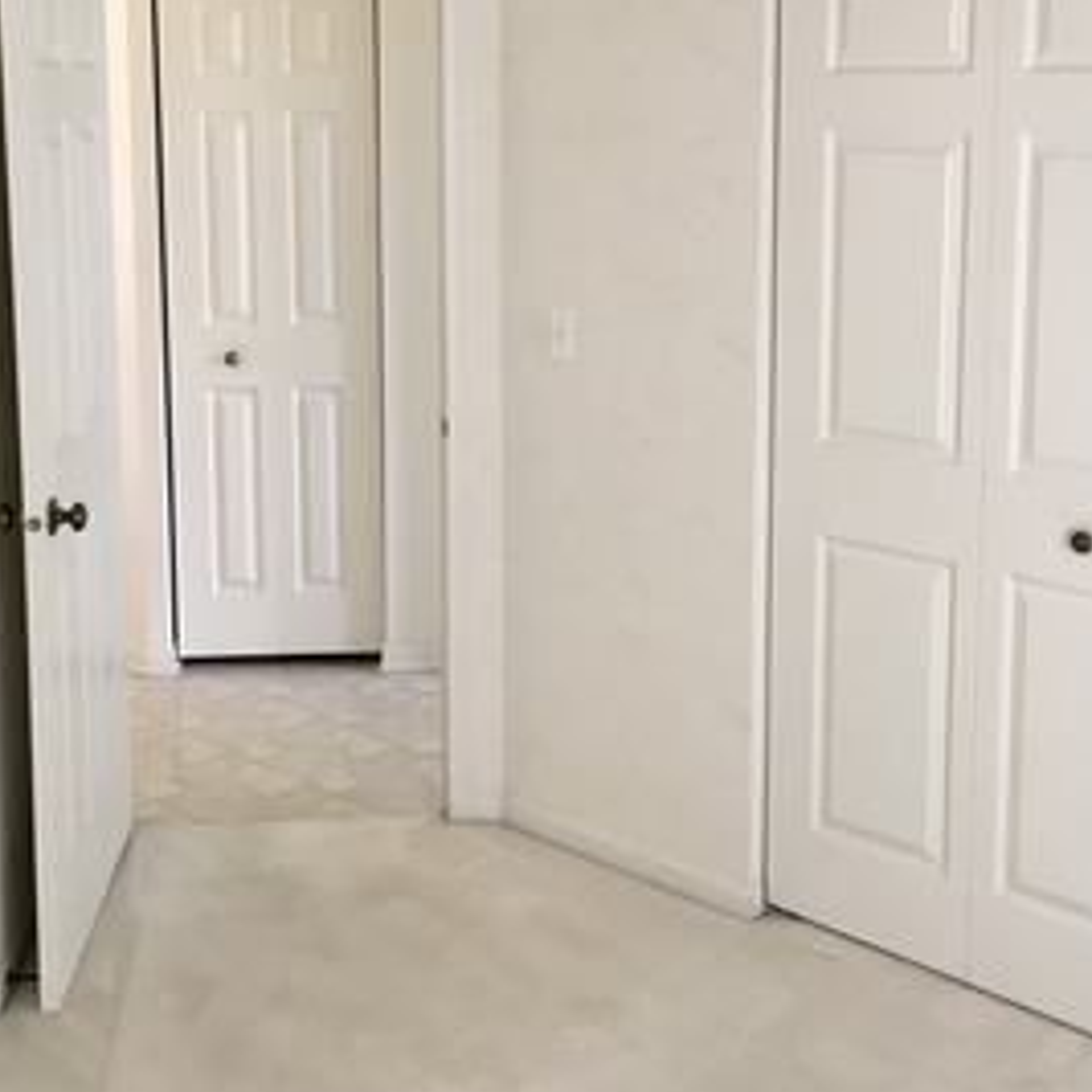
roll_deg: -0.7
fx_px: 1642
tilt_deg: -8.1
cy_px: 307
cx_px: 568
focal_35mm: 46
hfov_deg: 36.8
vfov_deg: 36.1
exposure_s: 1/30
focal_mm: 4.15
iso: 64
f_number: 2.2
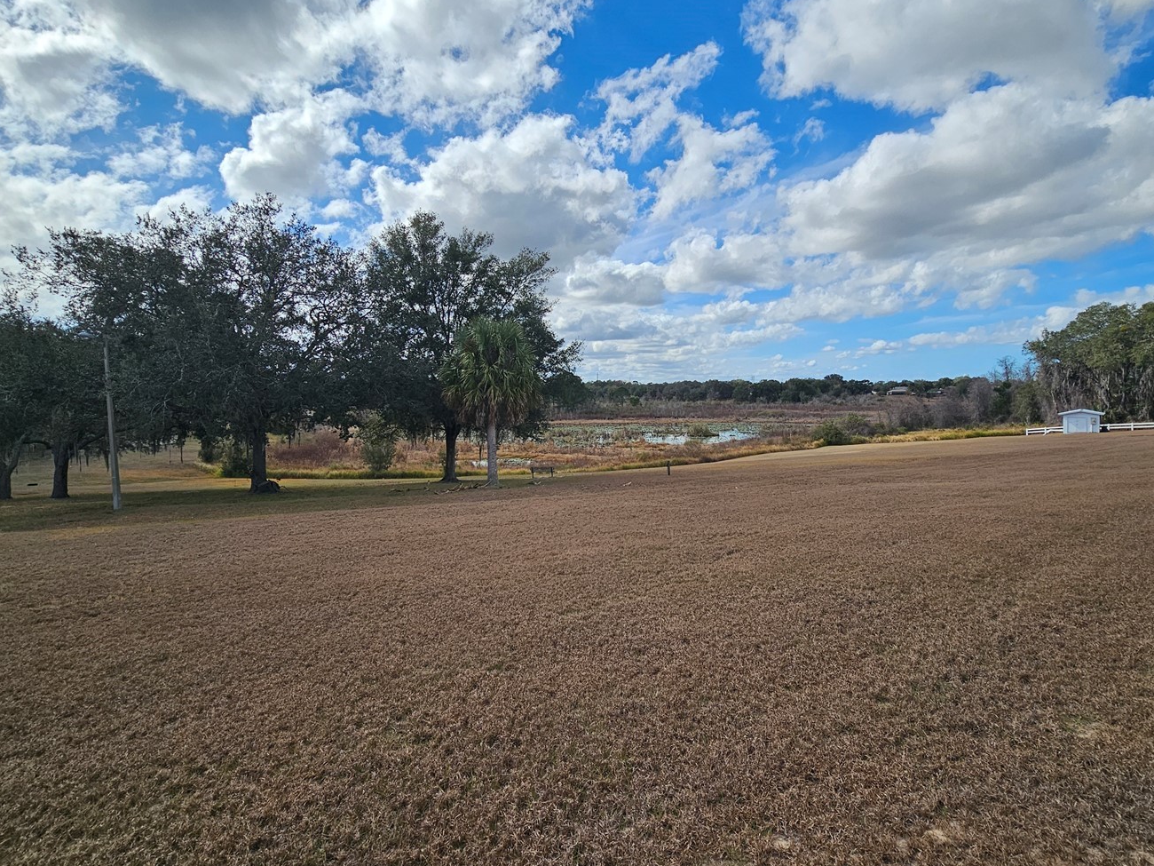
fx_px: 533
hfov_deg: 94.4
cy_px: 416
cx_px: 610
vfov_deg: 78.1
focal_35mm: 16
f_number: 2.2
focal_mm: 2.2
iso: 50
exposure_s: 1/3185
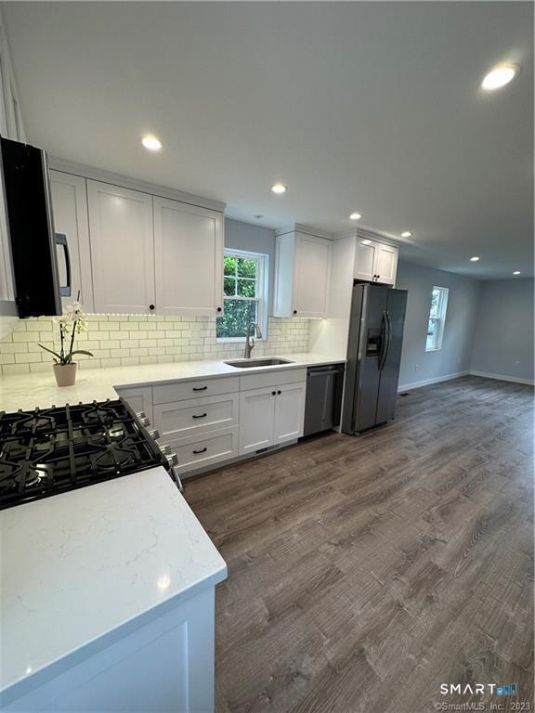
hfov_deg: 85.7
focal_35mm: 14
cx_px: 268
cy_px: 356
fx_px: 288
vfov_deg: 102.1
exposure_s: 1/127
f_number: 2.2
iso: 100
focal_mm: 2.22
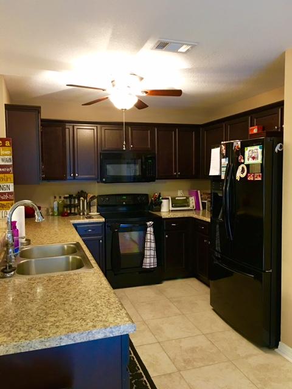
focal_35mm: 29
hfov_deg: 48.2
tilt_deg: -2.8
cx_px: 146
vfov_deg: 61.7
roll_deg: +1.2
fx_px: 326
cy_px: 194
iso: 100
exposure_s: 1/10
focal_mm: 4.15
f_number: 2.2
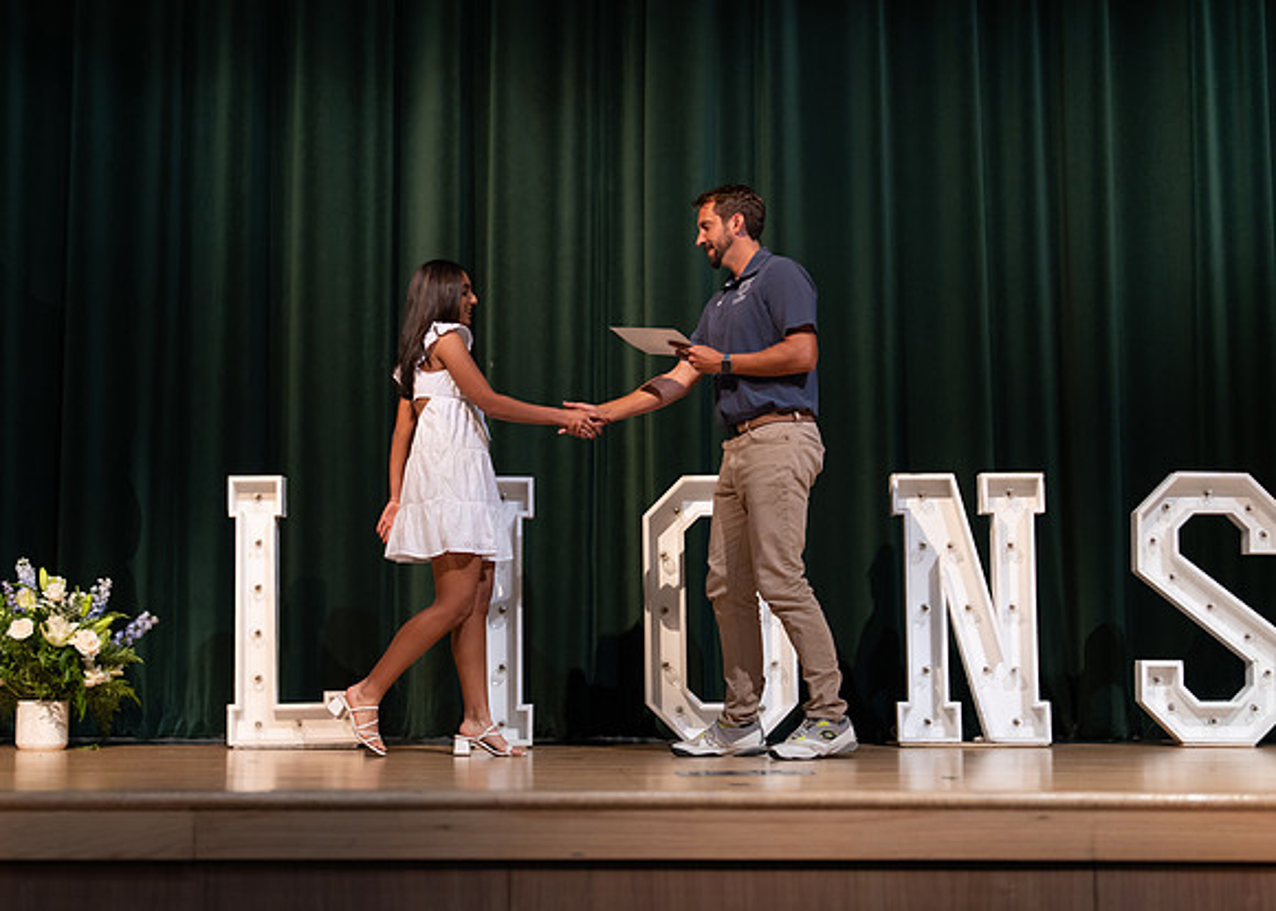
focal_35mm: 56
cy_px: 459
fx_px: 2024
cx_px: 568
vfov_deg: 25.4
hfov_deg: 35.0
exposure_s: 1/320
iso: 500
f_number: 1.2
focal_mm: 50
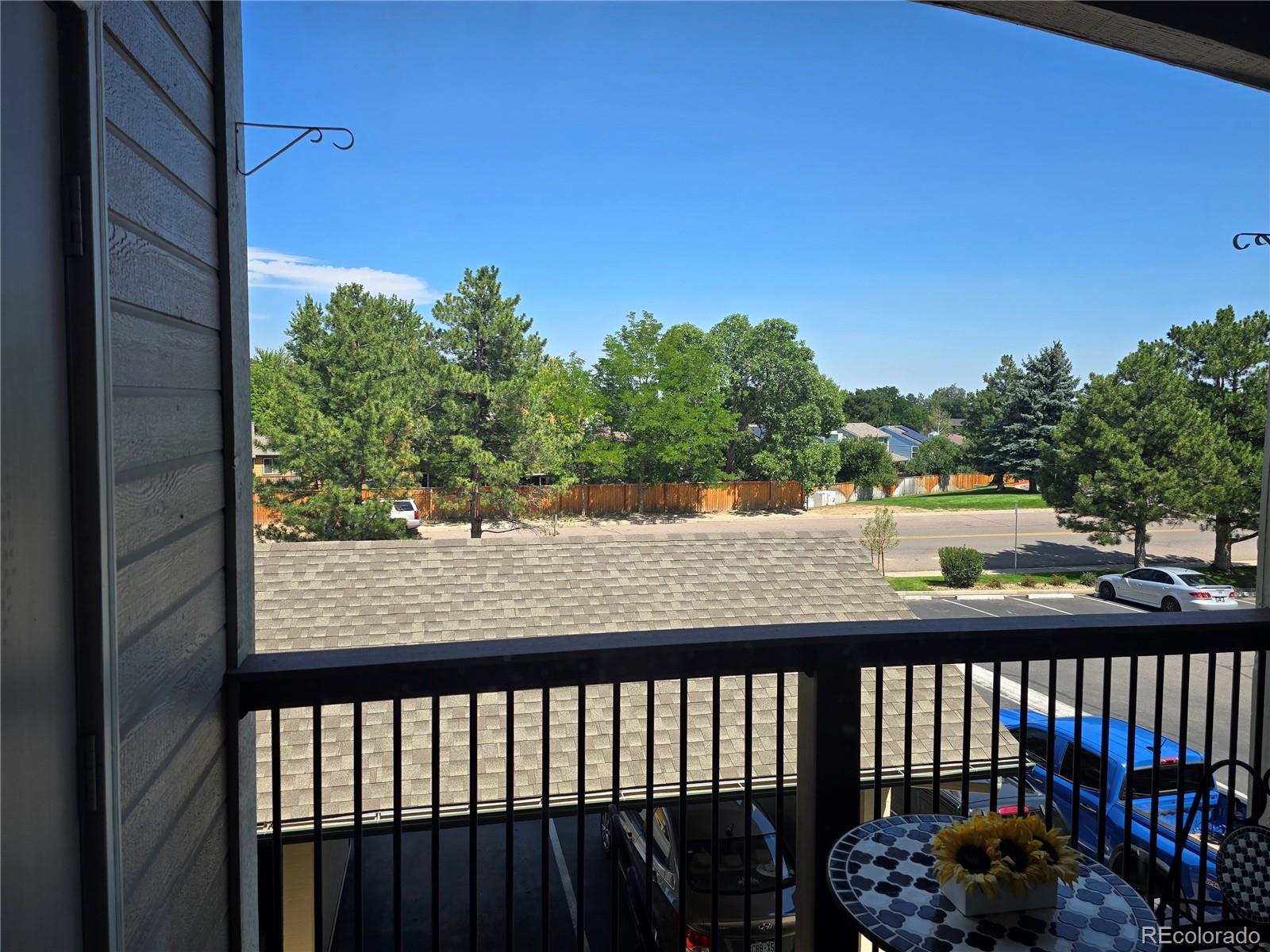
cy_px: 476
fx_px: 844
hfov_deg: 73.9
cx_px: 635
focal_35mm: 23
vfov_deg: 58.9
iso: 12
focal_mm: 6.3
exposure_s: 1/338
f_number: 1.7
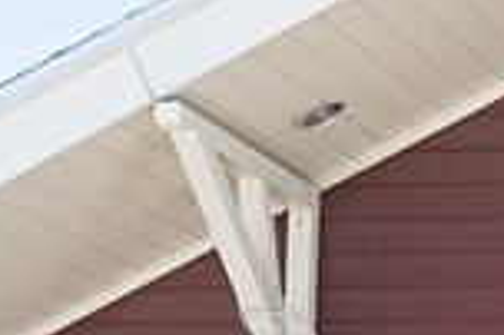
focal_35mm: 267
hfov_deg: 7.5
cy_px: 635
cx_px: 872
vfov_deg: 5.1
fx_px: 3734
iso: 250
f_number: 8
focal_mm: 70
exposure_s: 1/250
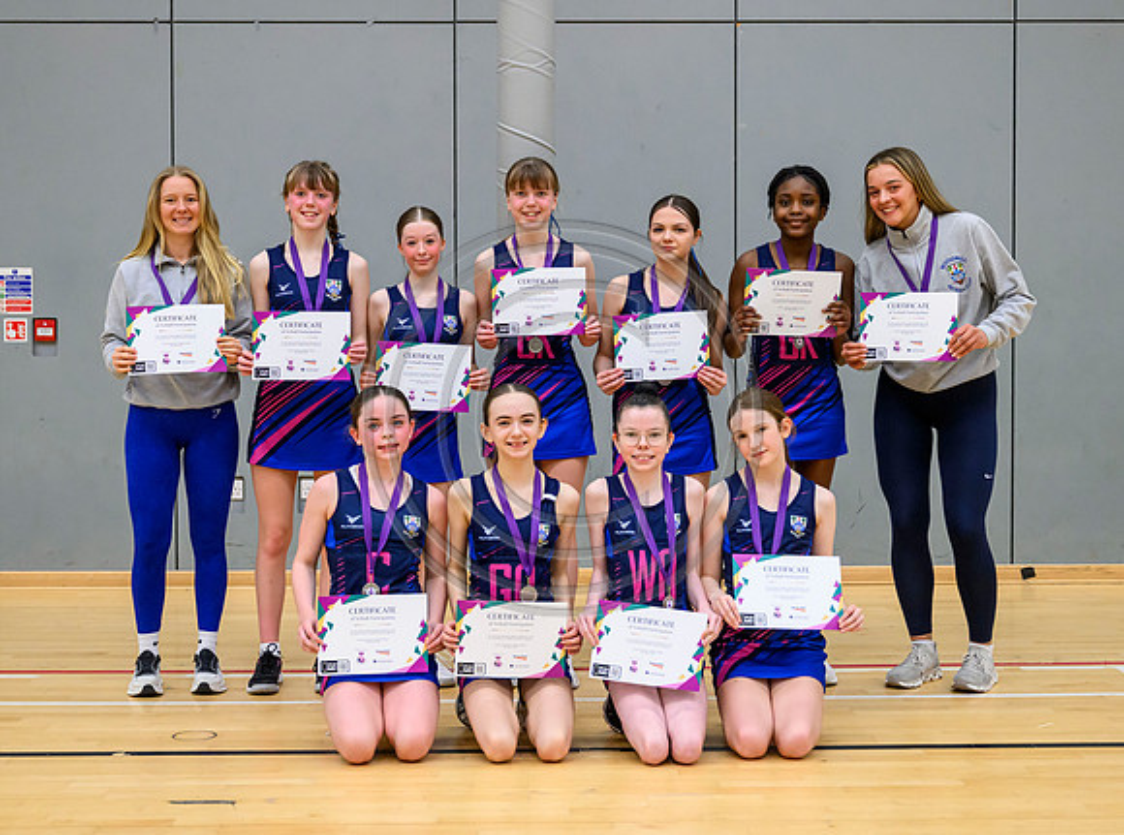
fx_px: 1862
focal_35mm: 58
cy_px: 383
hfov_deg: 33.6
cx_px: 586
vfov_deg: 25.3
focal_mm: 49
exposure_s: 1/640
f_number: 3.5
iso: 5000
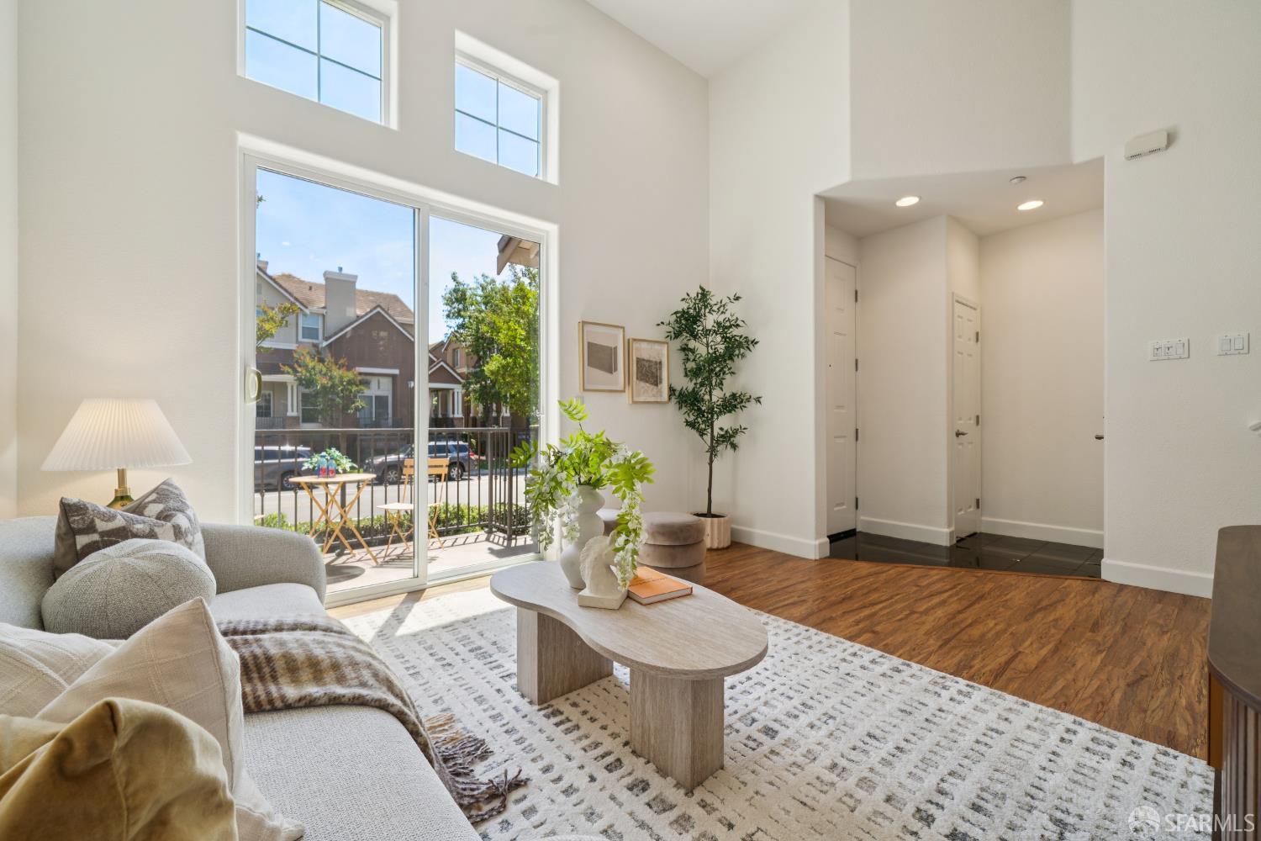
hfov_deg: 104.3
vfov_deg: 81.2
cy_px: 420
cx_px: 630
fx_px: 490
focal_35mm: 14
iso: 100
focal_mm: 14
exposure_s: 1/20
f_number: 8
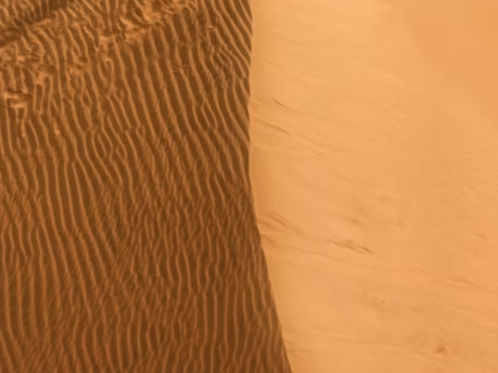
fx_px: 763
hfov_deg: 36.1
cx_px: 209
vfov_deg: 25.0
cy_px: -66
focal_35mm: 53
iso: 175
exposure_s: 1/100
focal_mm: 3.61
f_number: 2.8
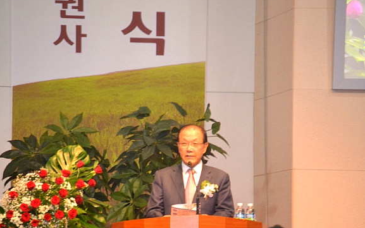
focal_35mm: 307
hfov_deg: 6.8
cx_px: 182
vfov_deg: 4.3
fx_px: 3055
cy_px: 117
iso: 2800
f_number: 5.6
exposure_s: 1/60
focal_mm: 200
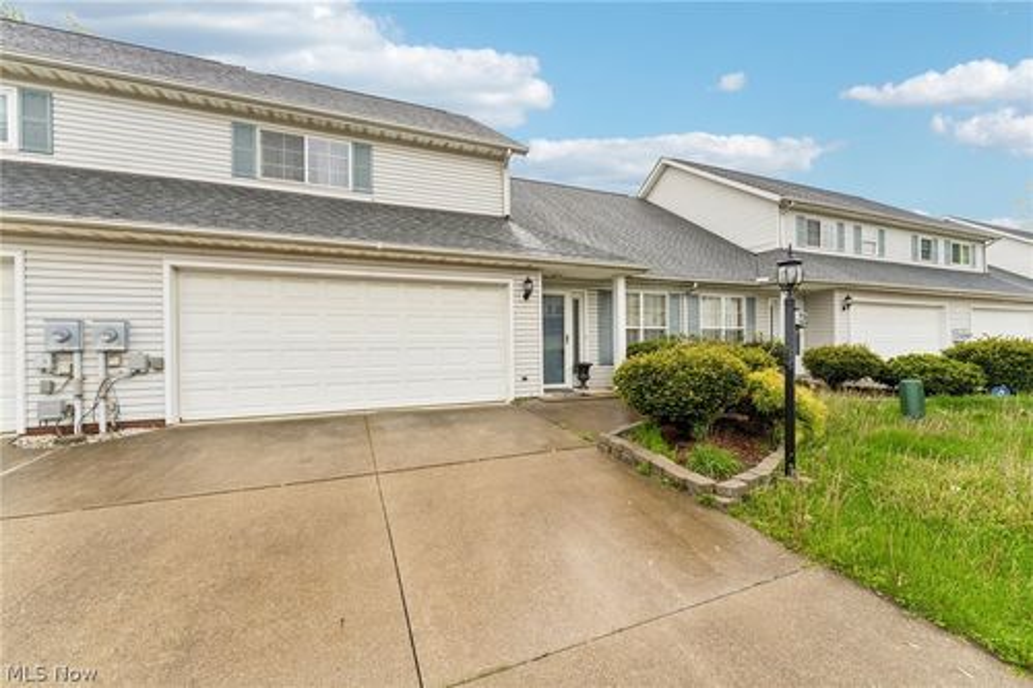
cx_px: 516
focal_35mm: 15
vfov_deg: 78.8
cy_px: 344
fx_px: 419
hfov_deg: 101.9
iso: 200
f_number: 8
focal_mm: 14.6
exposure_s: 1/60
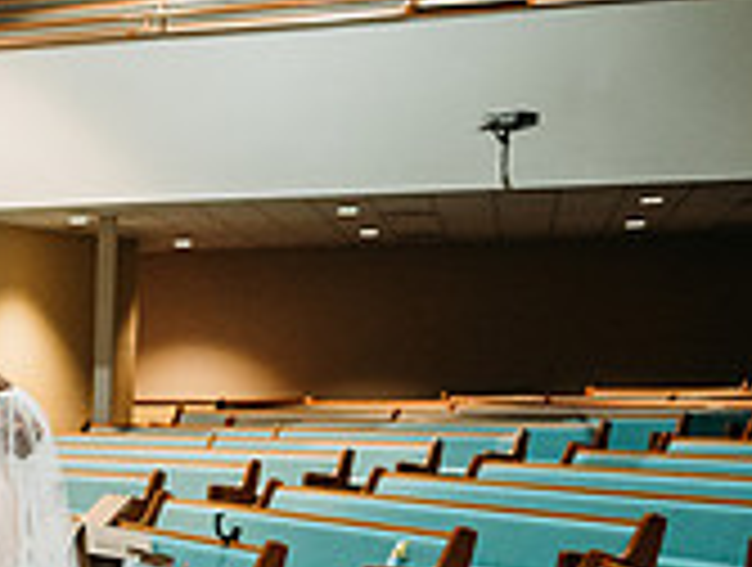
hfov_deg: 21.6
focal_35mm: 80
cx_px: -270
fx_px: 1742
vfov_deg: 17.9
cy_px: 614
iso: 2000
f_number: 1.8
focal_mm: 24
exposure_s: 1/125
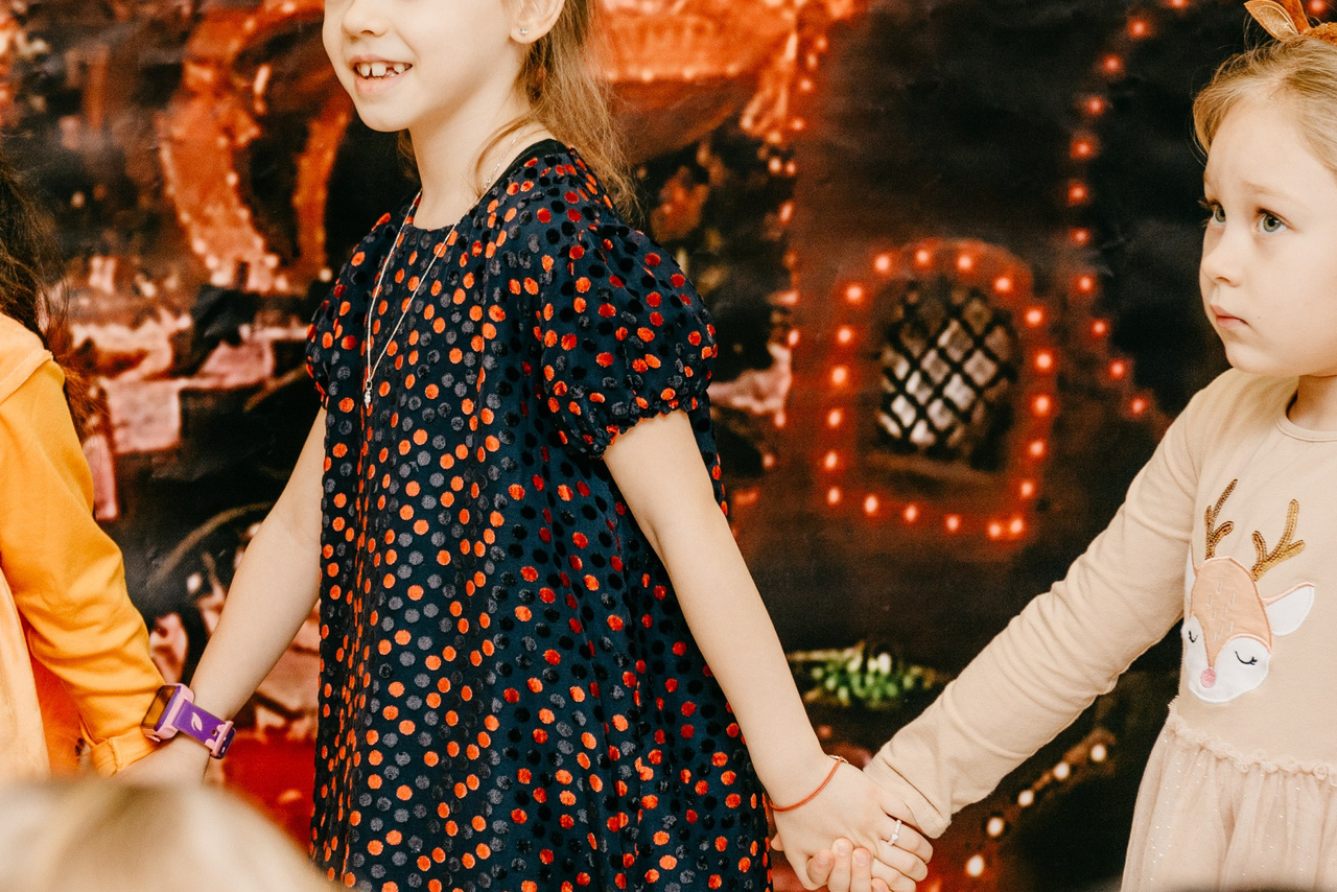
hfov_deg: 16.4
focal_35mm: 124
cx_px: 361
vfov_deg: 11.1
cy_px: 407
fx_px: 4606
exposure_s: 1/160
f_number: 4.5
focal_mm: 62
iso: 250
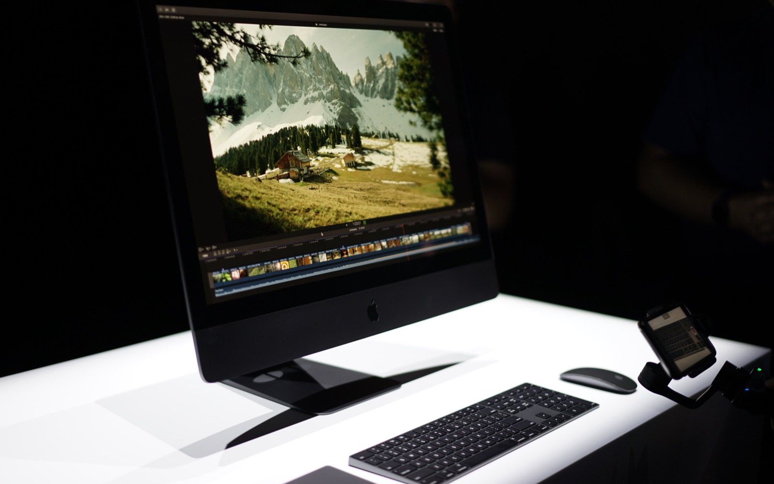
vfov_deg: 22.7
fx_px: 1202
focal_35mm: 57
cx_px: 381
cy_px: 226
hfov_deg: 35.7
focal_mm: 55
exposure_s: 1/60
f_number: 1.8
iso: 200
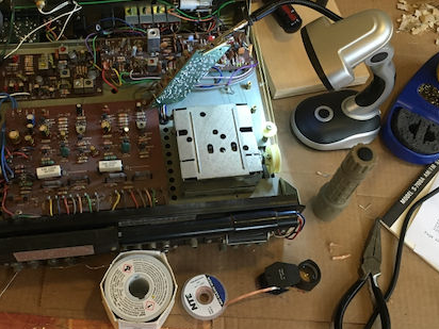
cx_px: 178
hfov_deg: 41.9
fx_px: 571
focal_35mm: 45
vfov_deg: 32.1
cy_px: 145
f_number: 2.2
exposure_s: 1/30
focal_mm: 4.15
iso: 160
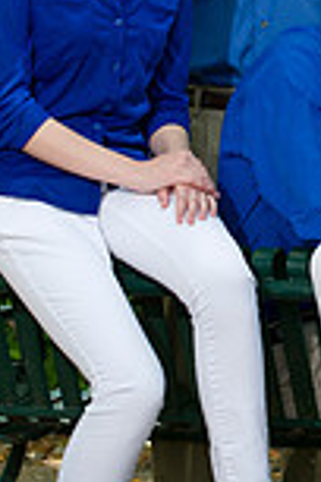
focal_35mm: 253
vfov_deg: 8.1
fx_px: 3384
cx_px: 307
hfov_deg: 5.4
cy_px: 135
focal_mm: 86
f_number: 4.5
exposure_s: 1/200
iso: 320
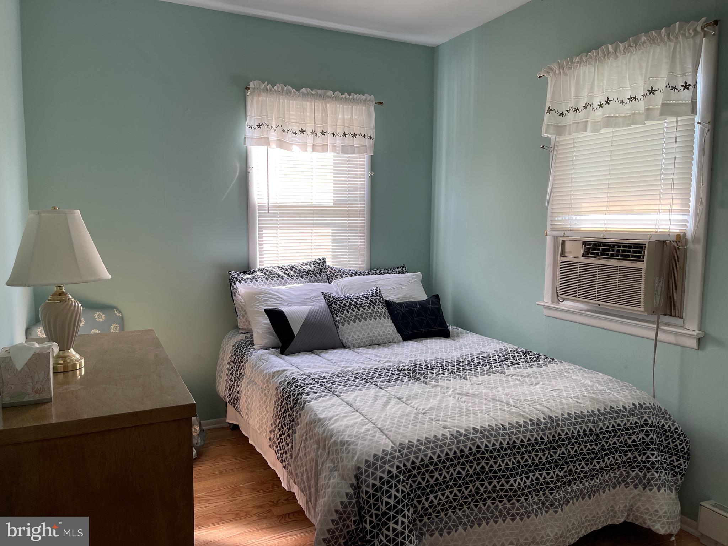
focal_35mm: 26
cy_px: 273
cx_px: 364
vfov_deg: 53.1
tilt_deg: -6.5
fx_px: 547
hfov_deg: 67.3
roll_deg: -0.9
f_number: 1.6
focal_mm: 5.1
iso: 80
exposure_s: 1/121
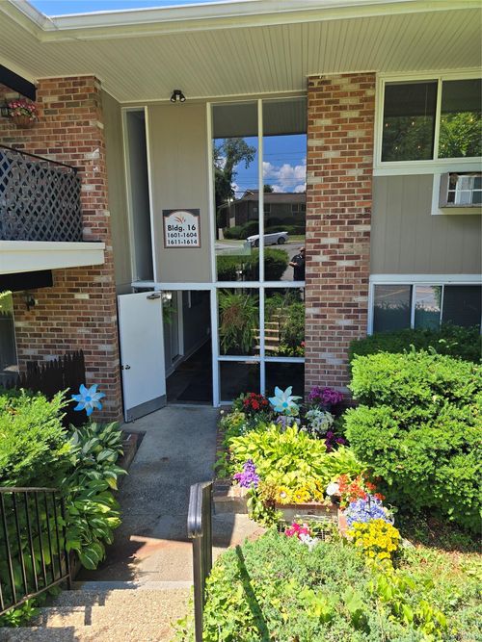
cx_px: 241
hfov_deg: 58.9
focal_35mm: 23
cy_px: 321
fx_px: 427
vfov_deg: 73.9
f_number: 1.7
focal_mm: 6.3
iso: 12
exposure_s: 1/286
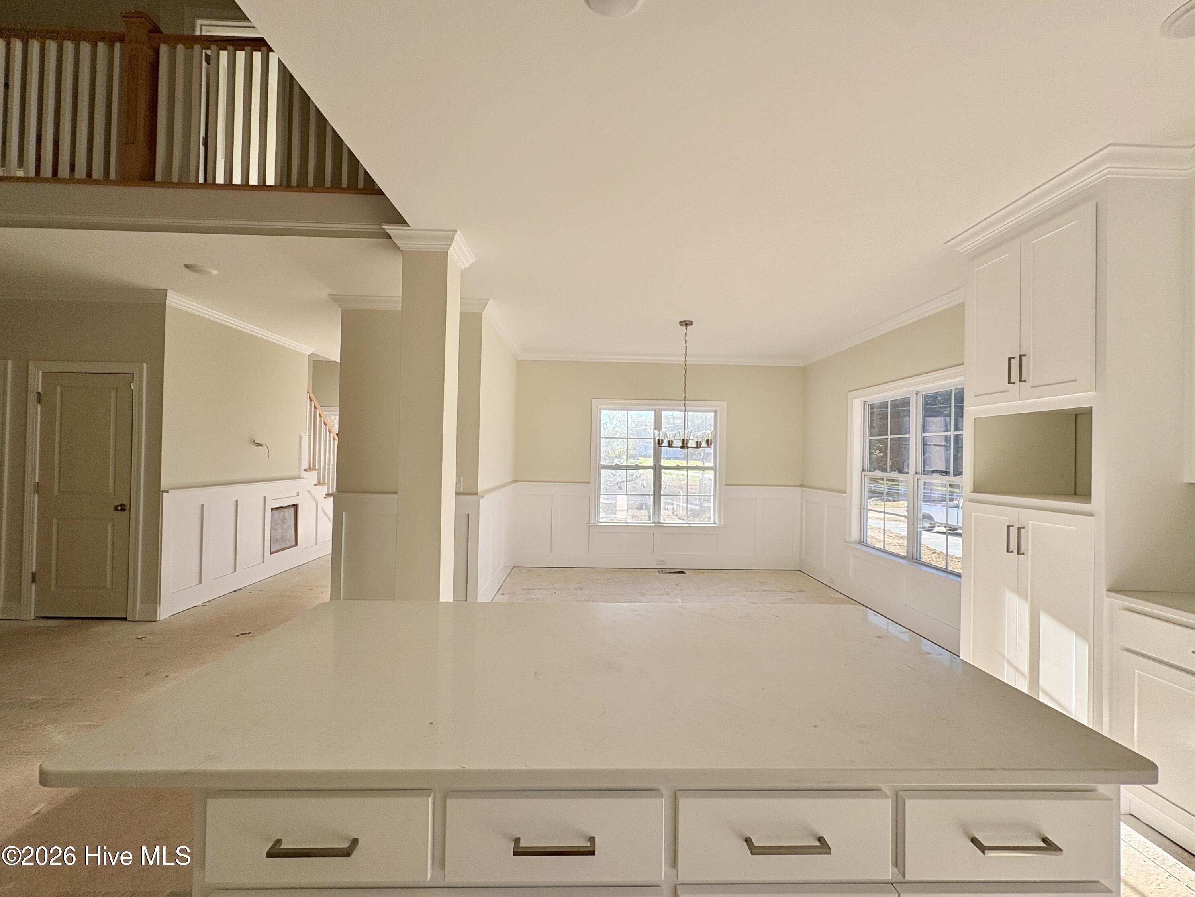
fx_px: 483
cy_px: 448
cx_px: 598
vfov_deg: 85.7
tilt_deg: +1.7
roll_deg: -0.4
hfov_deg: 102.1
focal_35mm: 14
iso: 64
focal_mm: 2.22
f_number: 2.2
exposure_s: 1/488
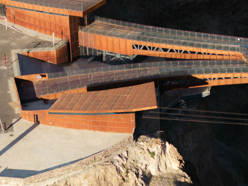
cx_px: 195
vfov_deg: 9.9
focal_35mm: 149
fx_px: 1067
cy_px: 138
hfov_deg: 13.2
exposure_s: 1/1000
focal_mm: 19.35
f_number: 2.8
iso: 100
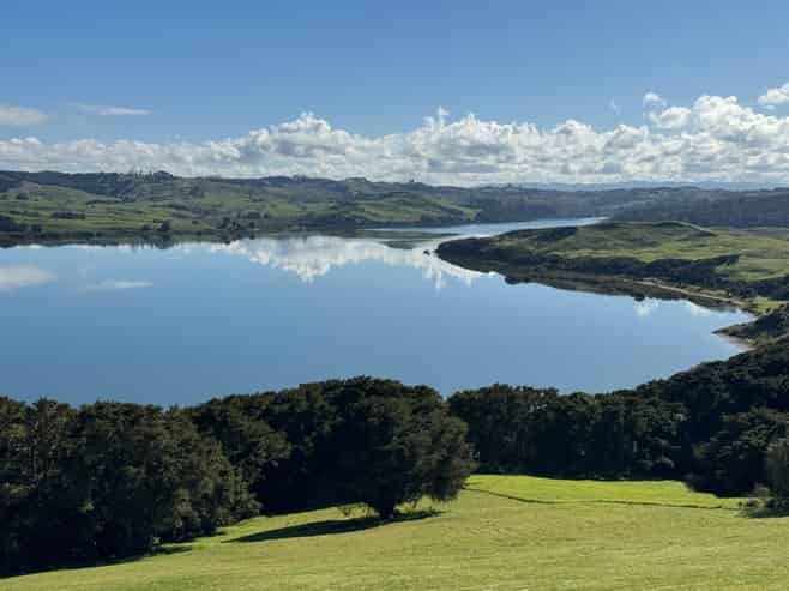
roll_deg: -0.2
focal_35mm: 48
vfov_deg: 30.2
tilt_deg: -5.8
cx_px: 394
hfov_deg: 39.7
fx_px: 1094
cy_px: 296
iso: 64
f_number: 1.78
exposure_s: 1/9009
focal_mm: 6.76
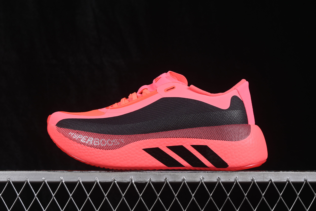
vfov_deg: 18.2
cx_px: 158
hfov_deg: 27.0
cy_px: 106
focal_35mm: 75
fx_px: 658
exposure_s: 1/80
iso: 160
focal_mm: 50
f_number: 8
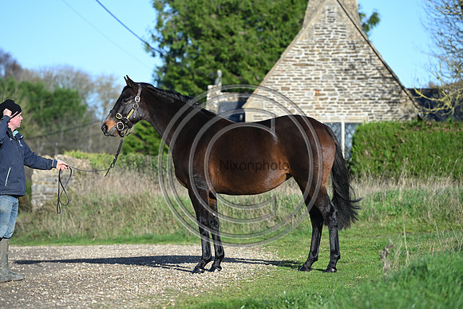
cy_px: 154
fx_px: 1608
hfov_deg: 16.4
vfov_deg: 11.0
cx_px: 232
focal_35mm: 125
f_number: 3.5
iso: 160
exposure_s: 1/1250
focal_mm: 125
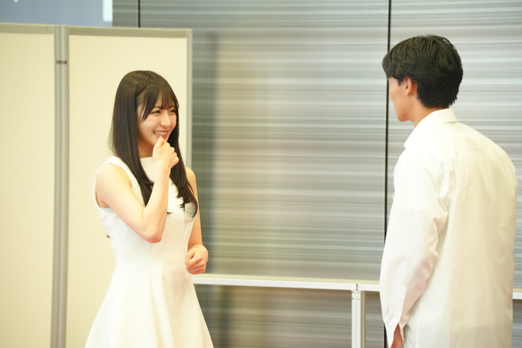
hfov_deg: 6.2
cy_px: 174
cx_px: 261
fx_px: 4814
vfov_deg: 4.1
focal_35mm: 332
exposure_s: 1/100
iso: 6400
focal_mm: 332
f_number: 6.3
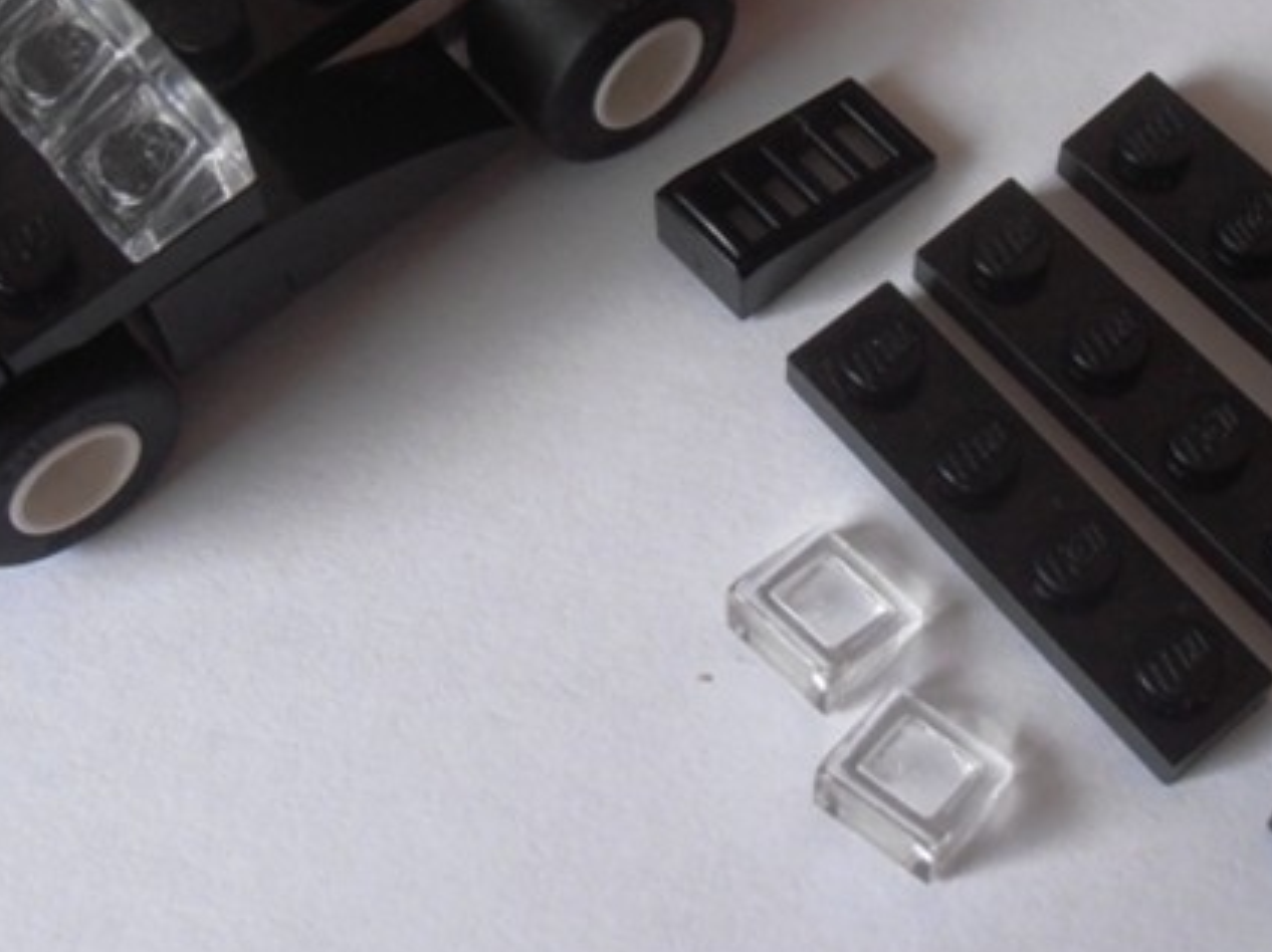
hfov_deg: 24.7
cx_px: 763
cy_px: 273
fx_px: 2901
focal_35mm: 79
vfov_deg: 18.6
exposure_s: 1/40
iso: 100
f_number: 3.9
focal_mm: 6.61
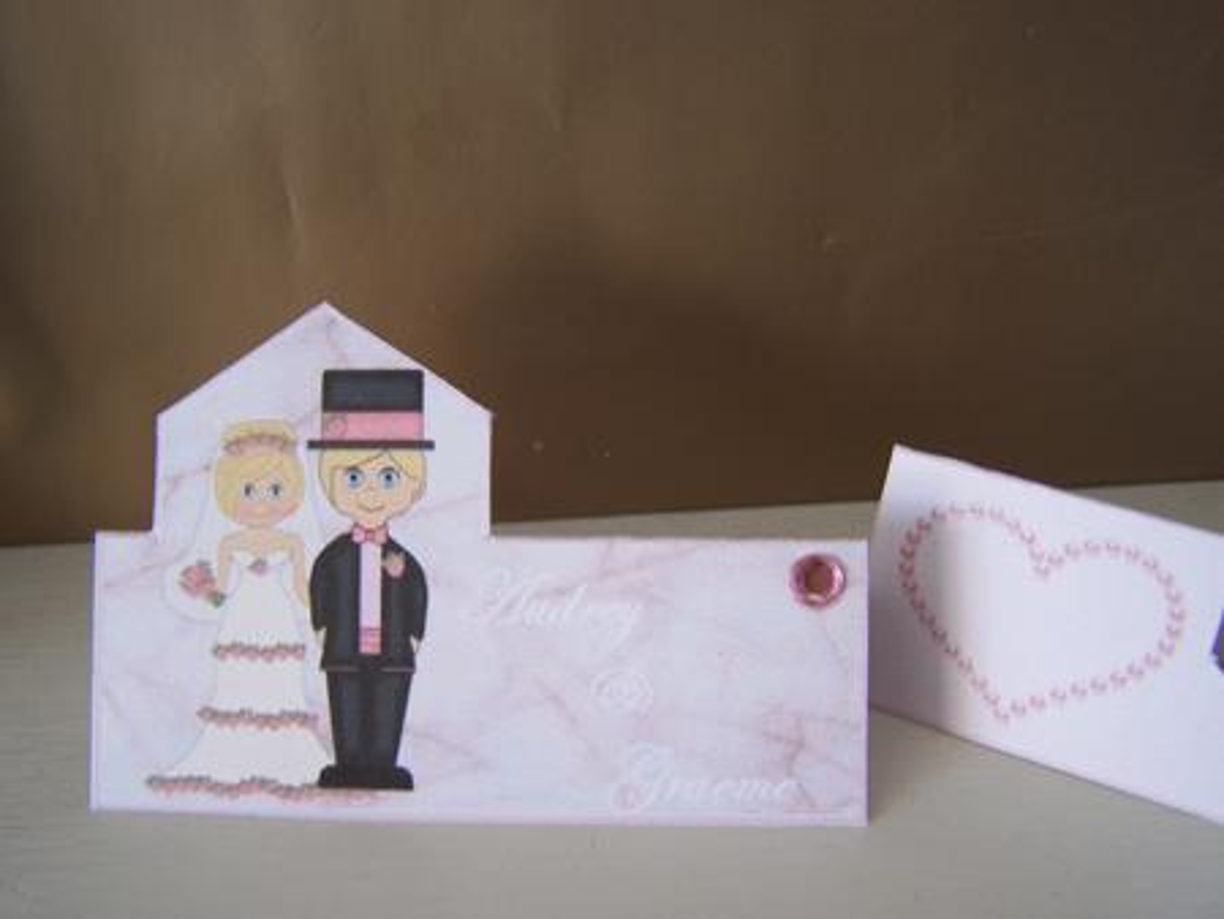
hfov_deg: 49.0
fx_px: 1344
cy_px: 460
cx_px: 612
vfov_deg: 37.8
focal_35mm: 38
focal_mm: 6.3
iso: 100
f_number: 2.8
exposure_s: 1/30
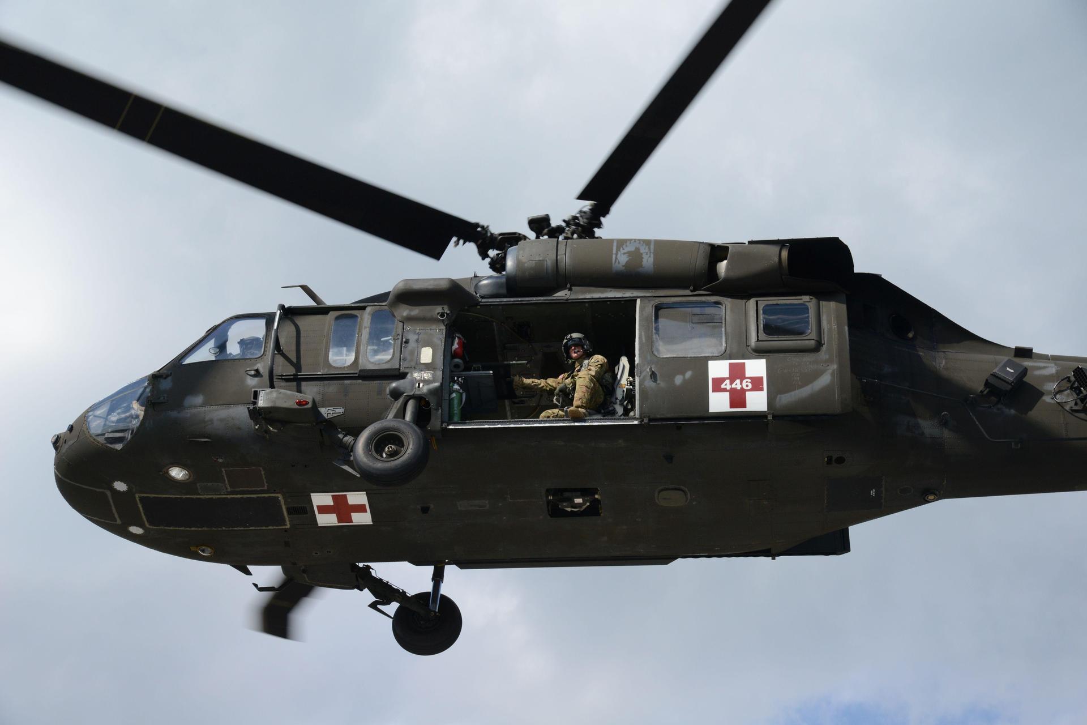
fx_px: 2476
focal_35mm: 82
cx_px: 544
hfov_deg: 24.8
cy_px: 362
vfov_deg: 16.7
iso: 1000
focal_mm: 82
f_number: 14
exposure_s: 1/800
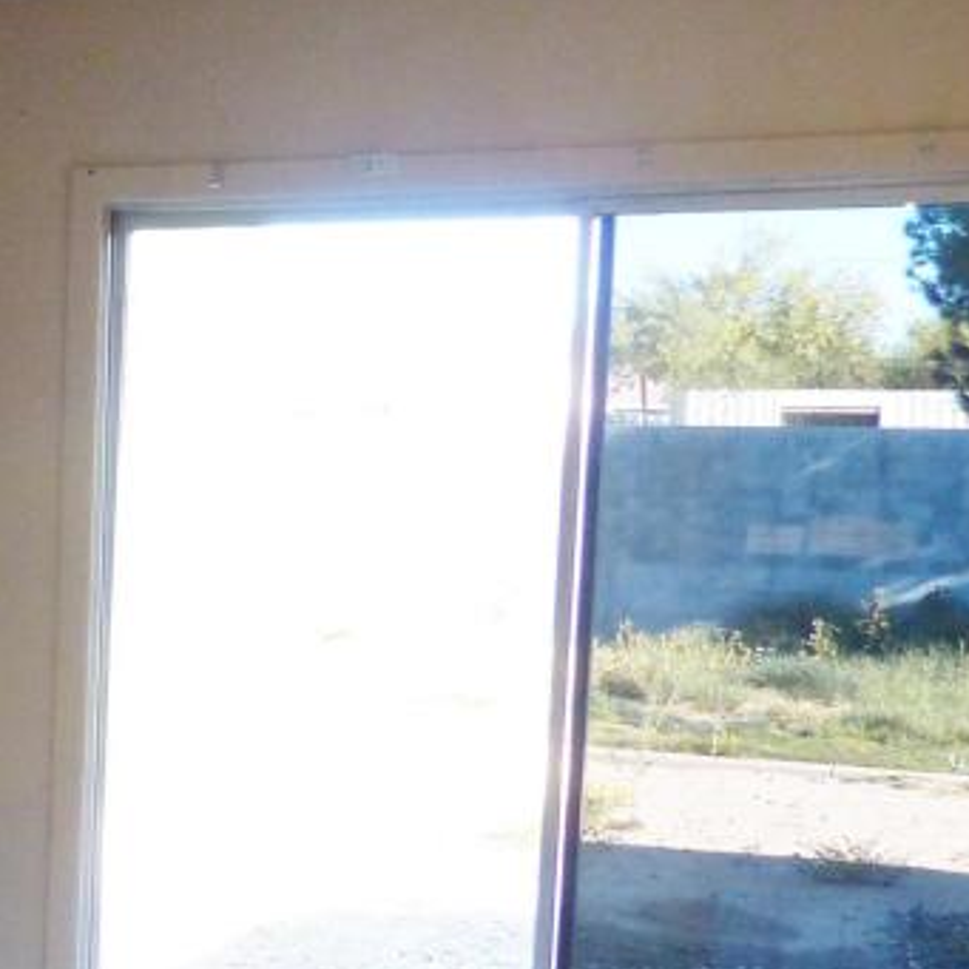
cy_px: 671
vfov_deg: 24.8
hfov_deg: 21.6
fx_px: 2185
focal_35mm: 69
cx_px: -412
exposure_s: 1/125
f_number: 2.8
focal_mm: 4.5
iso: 400
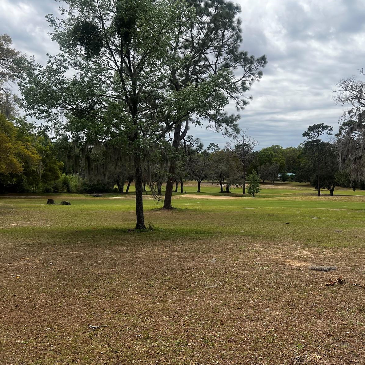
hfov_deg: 52.0
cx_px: 229
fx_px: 370
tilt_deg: -4.6
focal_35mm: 31
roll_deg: -0.4
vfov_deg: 52.5
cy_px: 182
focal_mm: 5.7
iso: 50
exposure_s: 1/3968
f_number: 1.5
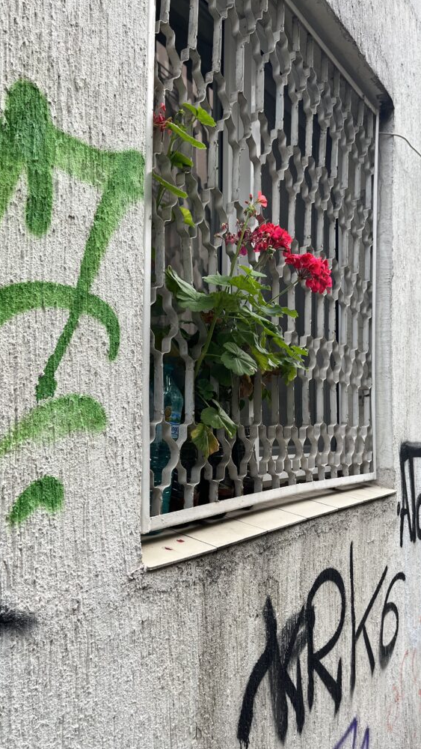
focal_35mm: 29
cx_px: 201
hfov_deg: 40.2
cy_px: 378
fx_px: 575
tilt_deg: +3.5
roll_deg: +0.2
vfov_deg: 66.1
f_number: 1.6
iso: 80
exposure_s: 1/122
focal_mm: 5.1
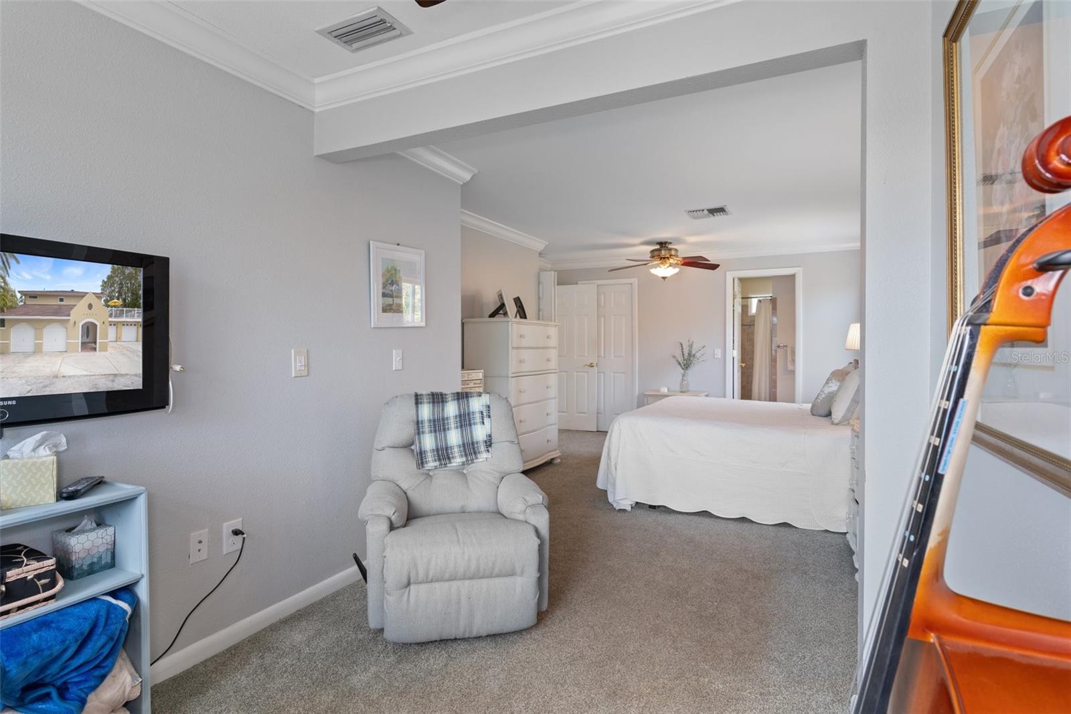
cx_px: 536
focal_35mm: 18
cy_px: 357
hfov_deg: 90.0
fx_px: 535
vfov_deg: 67.4
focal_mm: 18
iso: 320
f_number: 8
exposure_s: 1.3
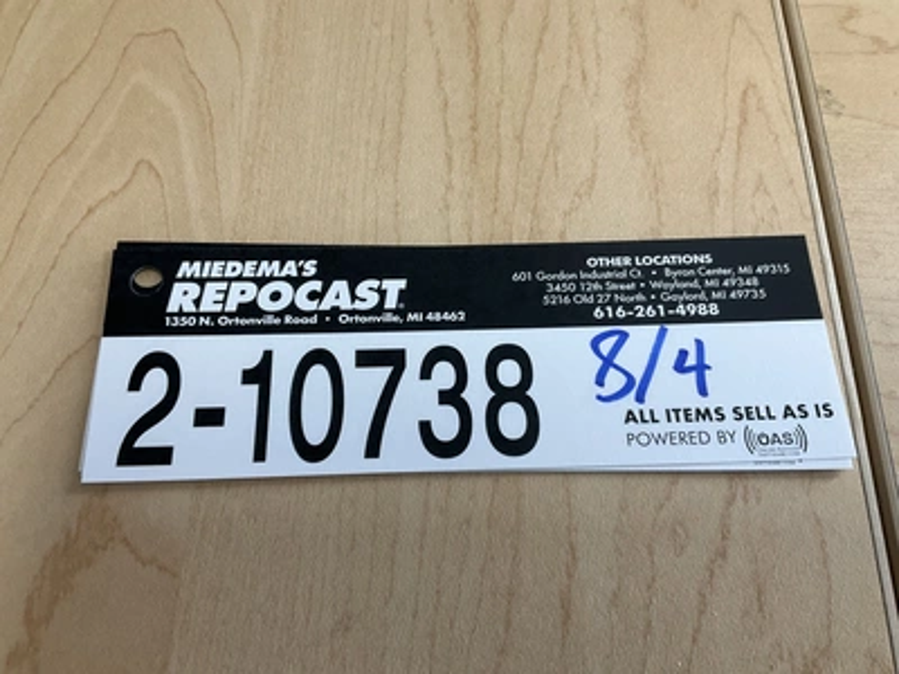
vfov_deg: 48.2
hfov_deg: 61.7
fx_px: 753
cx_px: 450
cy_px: 337
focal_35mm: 29
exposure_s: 1/85
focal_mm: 3
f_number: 1.8
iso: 64
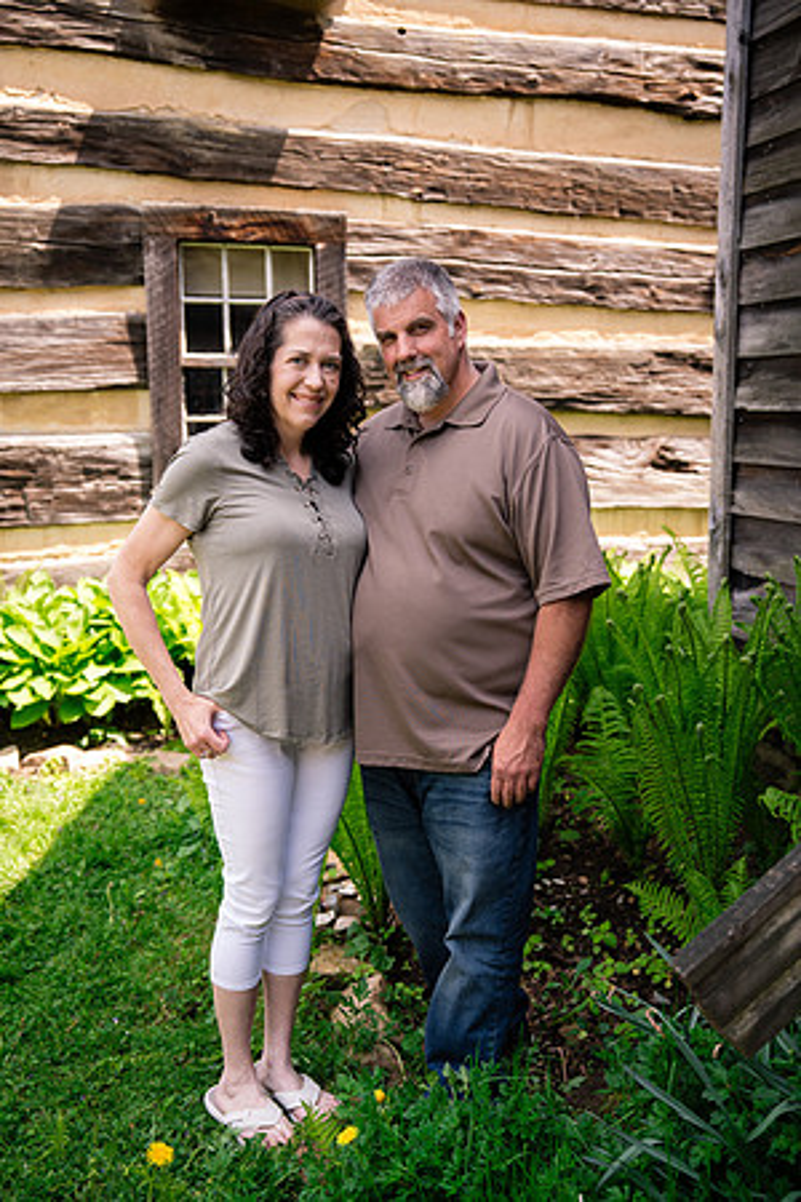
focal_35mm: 37
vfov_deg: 51.9
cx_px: 400
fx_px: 1235
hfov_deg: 35.9
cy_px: 601
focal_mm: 37
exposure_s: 1/250
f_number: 2.8
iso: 100
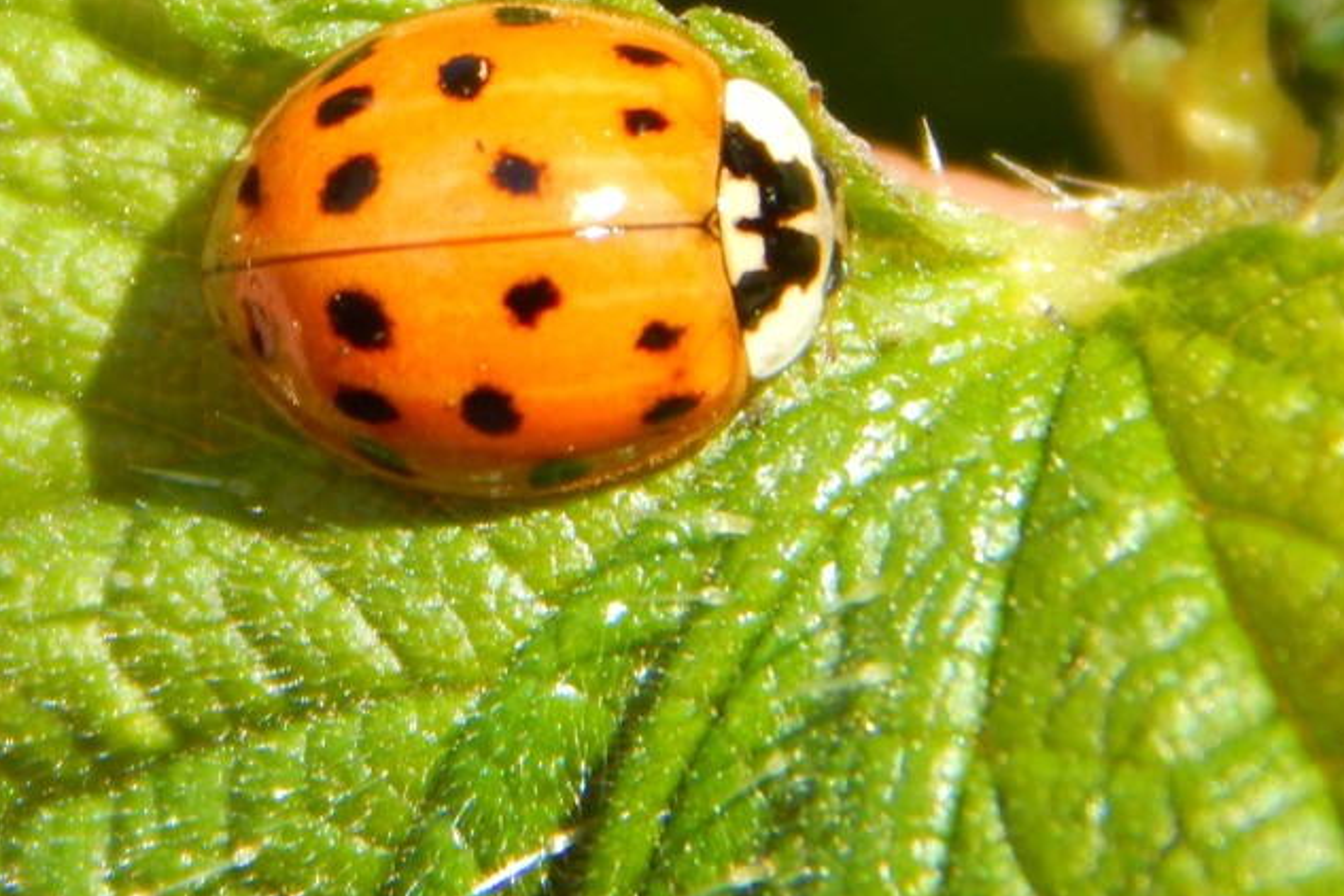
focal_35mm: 290
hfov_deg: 7.1
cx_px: 496
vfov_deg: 4.7
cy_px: 221
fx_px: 10826
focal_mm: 37.1
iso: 125
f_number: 5.4
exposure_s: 1/320
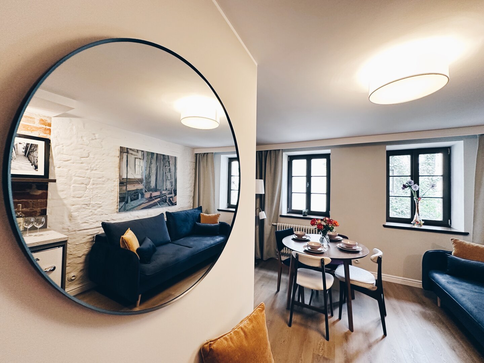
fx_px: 196
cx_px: 242
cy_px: 182
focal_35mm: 14
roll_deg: -1.0
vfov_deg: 85.7
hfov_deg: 102.1
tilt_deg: +1.7
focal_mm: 2.22
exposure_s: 1/50
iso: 250
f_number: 2.2
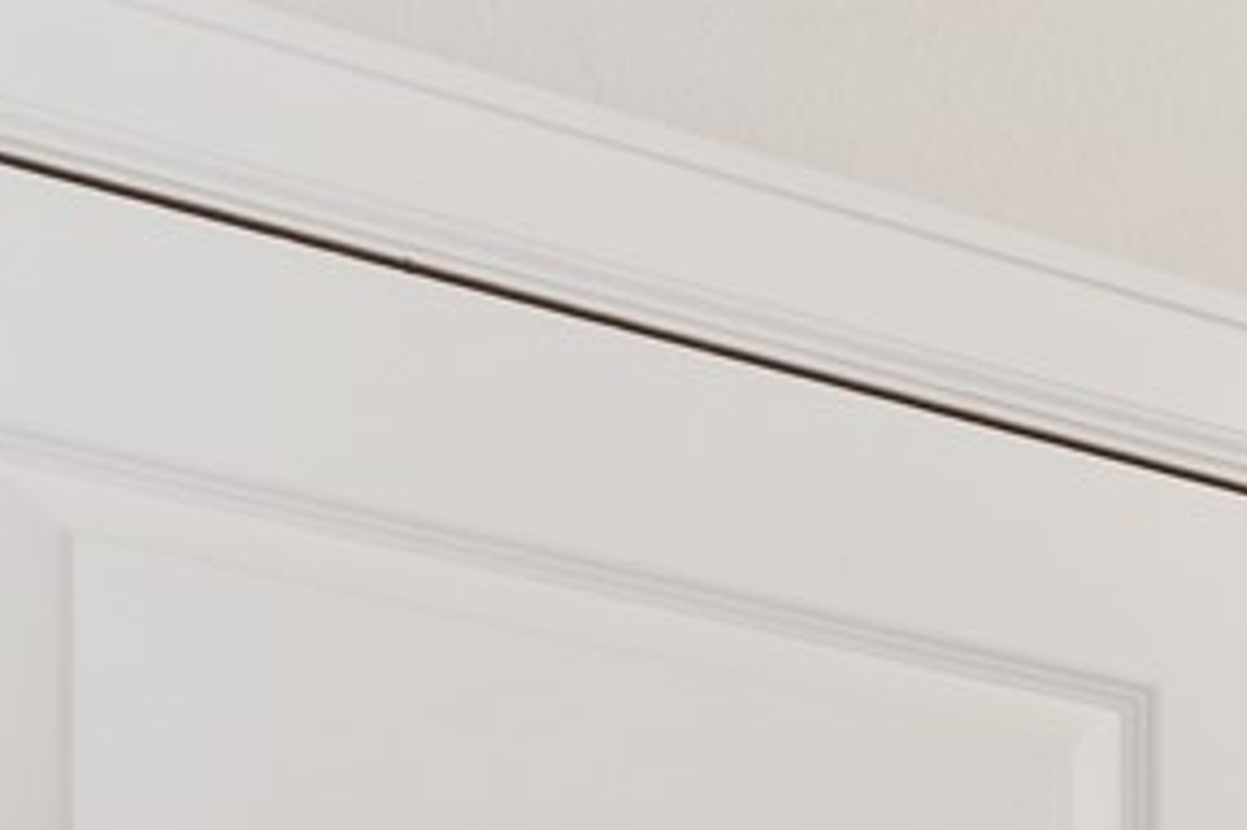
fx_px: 4189
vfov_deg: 9.9
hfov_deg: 12.9
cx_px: 2985
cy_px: 1999
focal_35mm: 121
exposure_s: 1/10
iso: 100
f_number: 5.6
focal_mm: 16
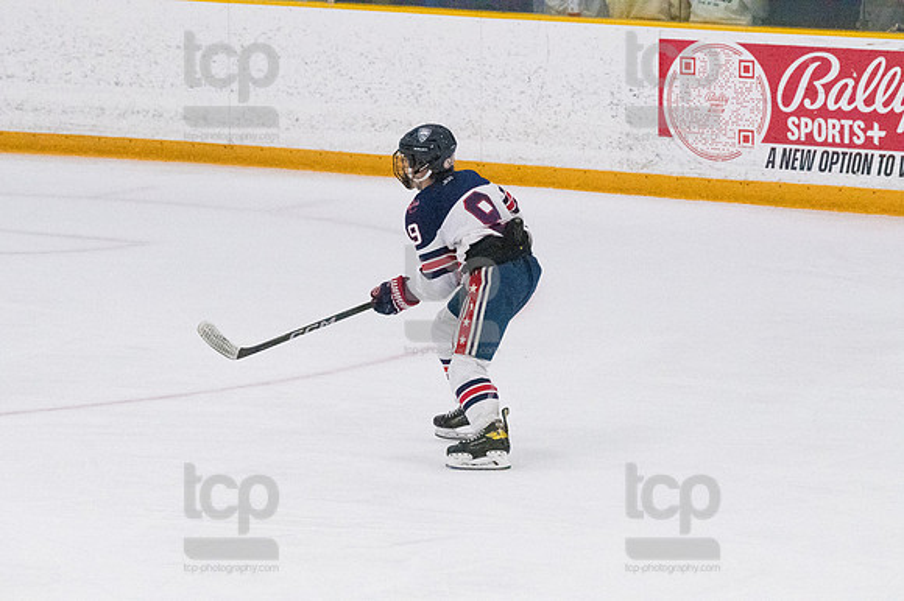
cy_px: 300
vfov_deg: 4.8
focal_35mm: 285
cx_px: 452
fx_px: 7152
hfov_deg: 7.2
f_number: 5
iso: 8000
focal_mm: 190
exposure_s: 1/1600
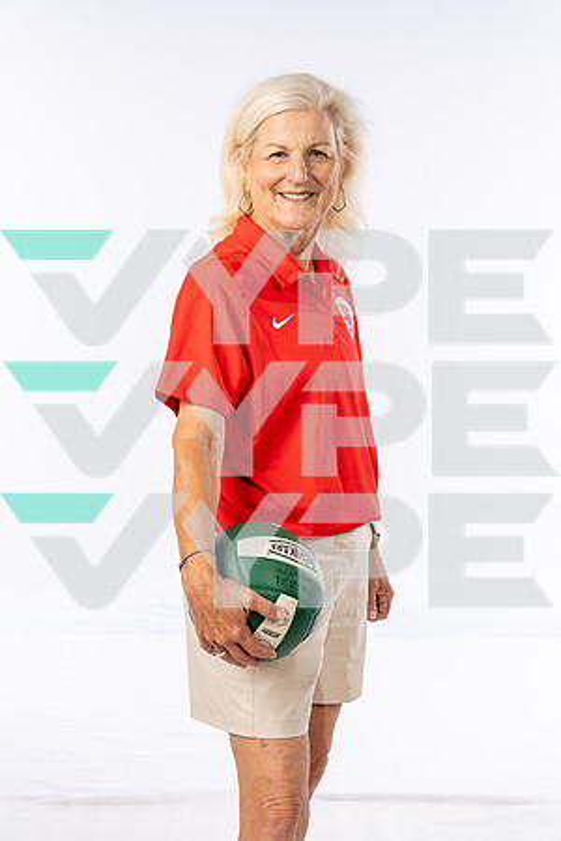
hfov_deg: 23.0
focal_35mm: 59
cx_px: 280
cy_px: 420
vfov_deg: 33.9
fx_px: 1379
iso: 200
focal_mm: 59
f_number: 7.1
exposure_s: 1/250
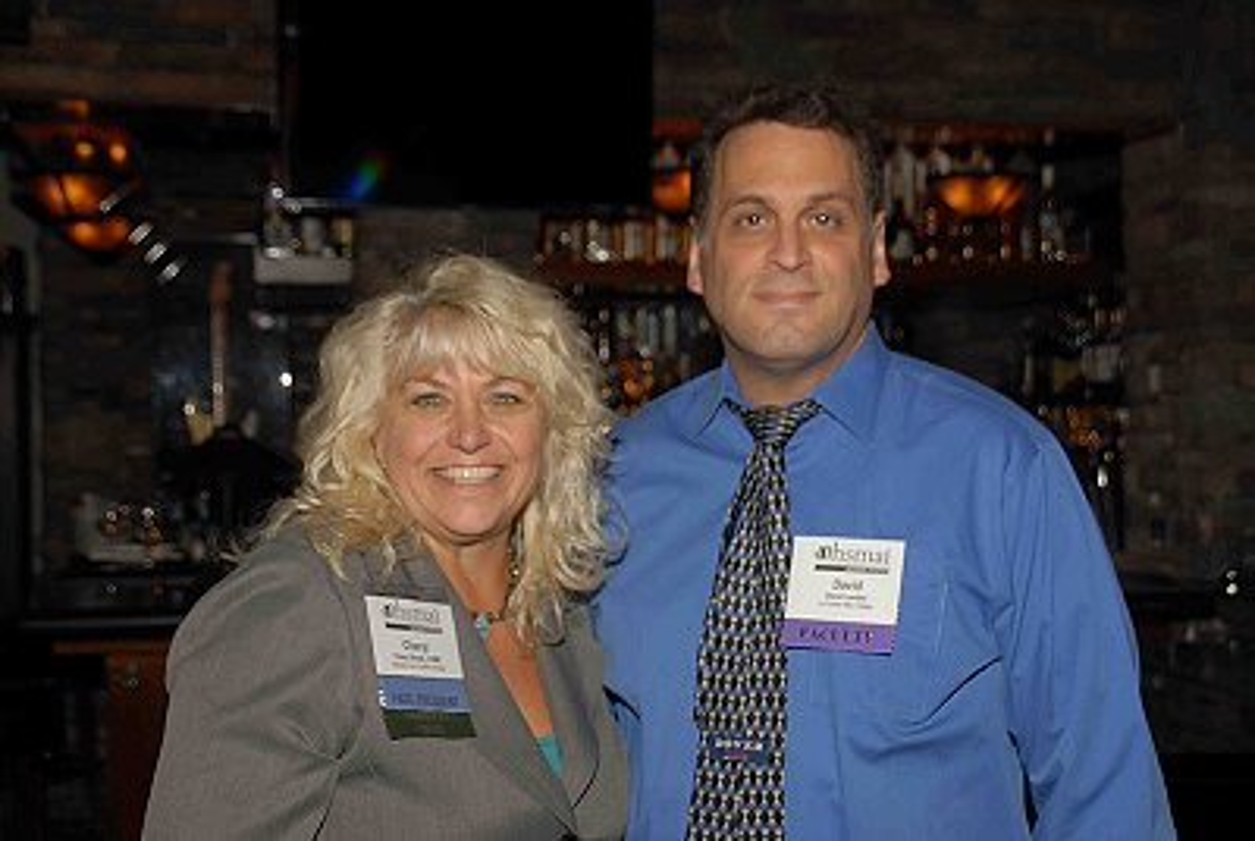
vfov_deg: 23.9
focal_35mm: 57
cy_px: 420
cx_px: 628
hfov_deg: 35.0
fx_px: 1990
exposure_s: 1/250
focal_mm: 38
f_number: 5.6
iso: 100
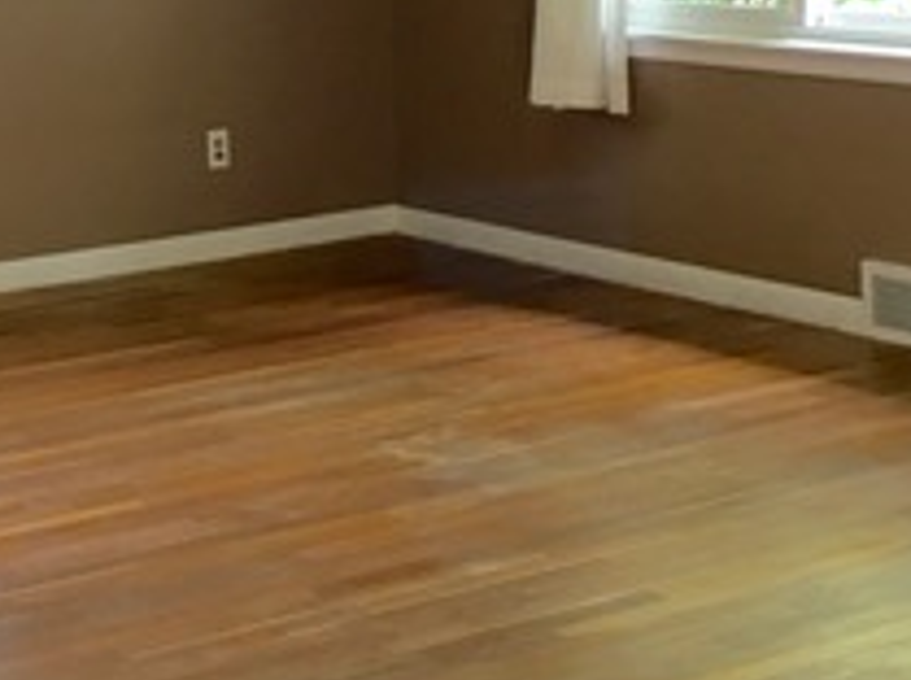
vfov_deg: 16.4
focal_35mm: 89
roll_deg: +1.6
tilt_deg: -4.8
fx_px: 2338
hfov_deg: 21.6
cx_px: 113
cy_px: 92
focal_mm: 4.15
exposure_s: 1/30
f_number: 2.2
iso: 64
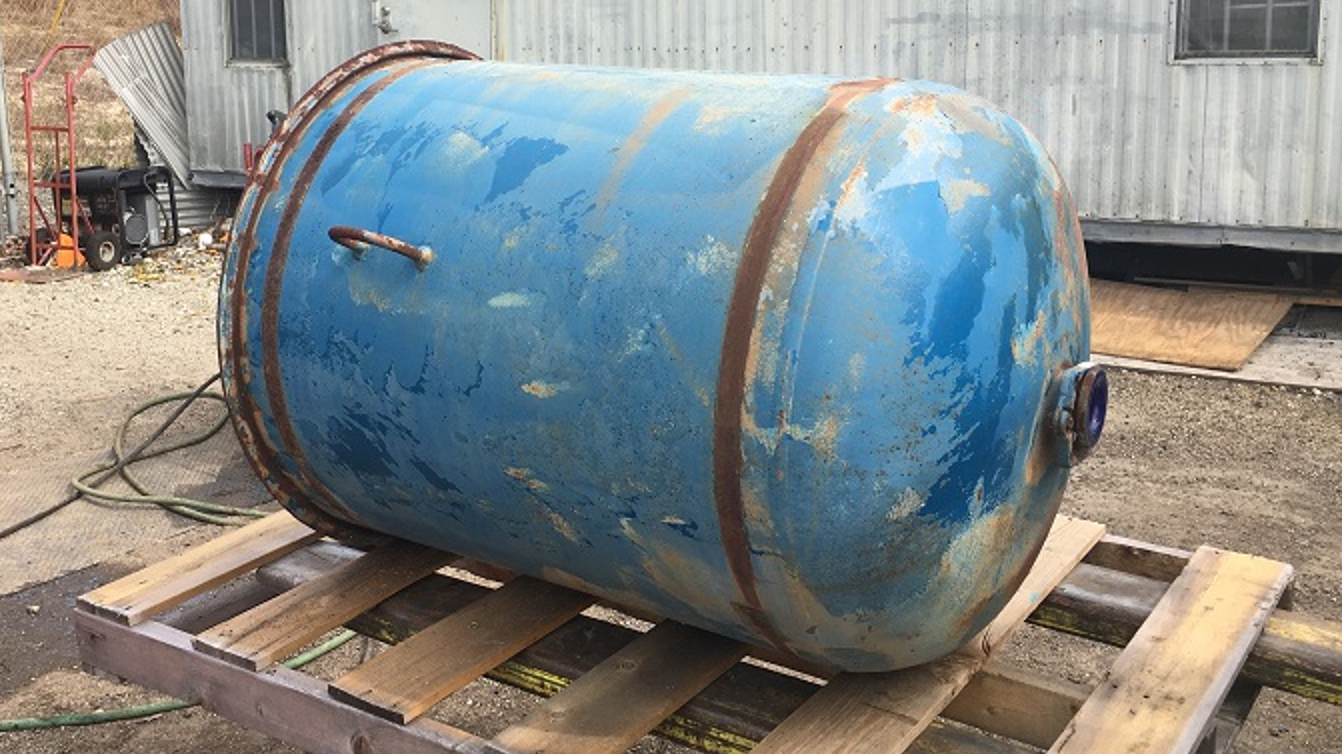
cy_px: 251
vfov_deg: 30.9
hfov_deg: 52.7
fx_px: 1352
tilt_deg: -8.2
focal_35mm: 38
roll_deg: +2.0
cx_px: 601
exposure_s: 1/625
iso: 25
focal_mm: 4.15
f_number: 2.2
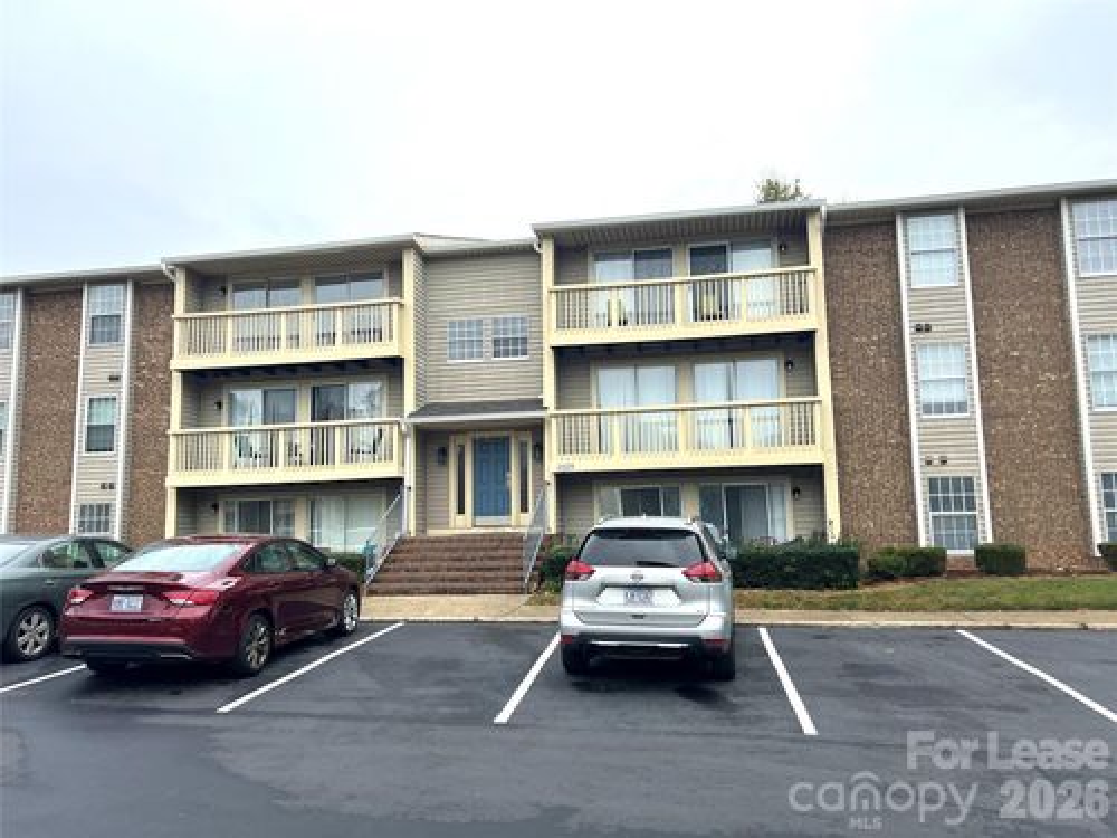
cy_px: 419
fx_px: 839
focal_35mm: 26
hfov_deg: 67.3
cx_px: 558
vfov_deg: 53.1
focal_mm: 5.7
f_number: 1.5
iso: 50
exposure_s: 1/2083
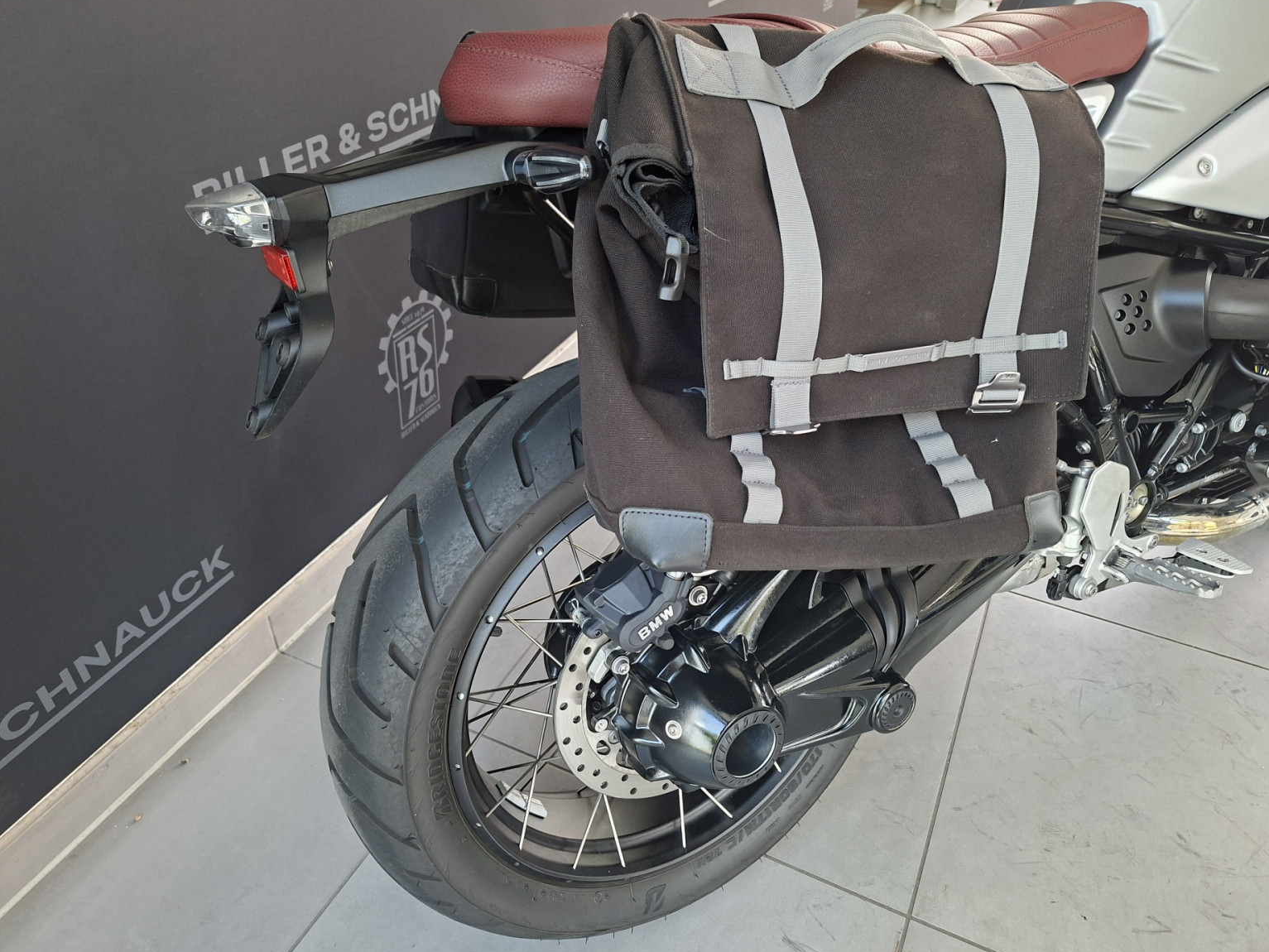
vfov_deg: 56.8
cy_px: 478
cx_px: 648
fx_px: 880
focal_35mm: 24
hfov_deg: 71.6
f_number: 1.8
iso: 250
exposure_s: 1/120
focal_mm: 5.54
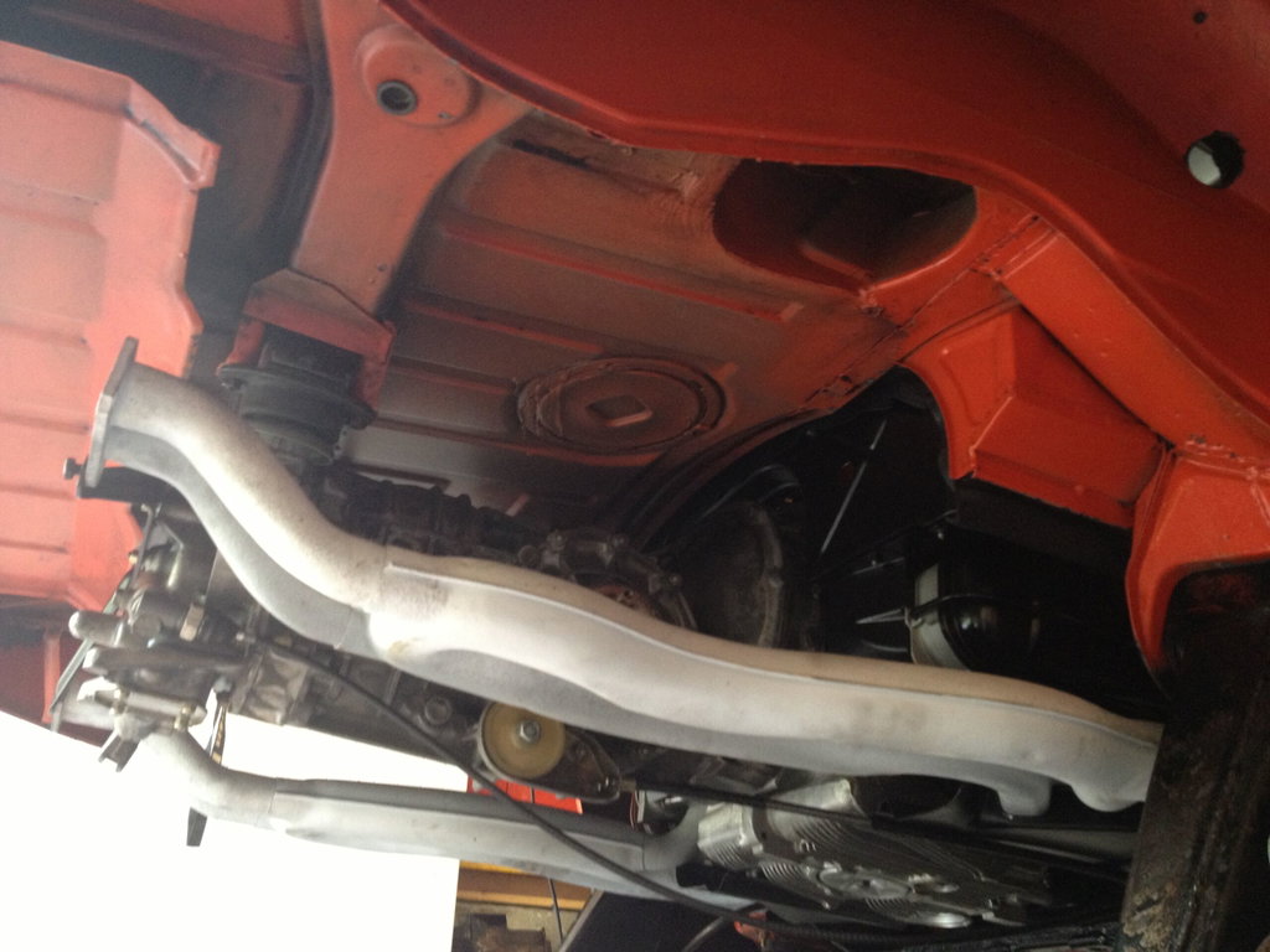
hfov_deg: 52.6
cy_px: 476
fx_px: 1284
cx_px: 635
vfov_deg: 40.7
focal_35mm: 35
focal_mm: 4.28
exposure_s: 1/20
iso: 200
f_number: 2.4
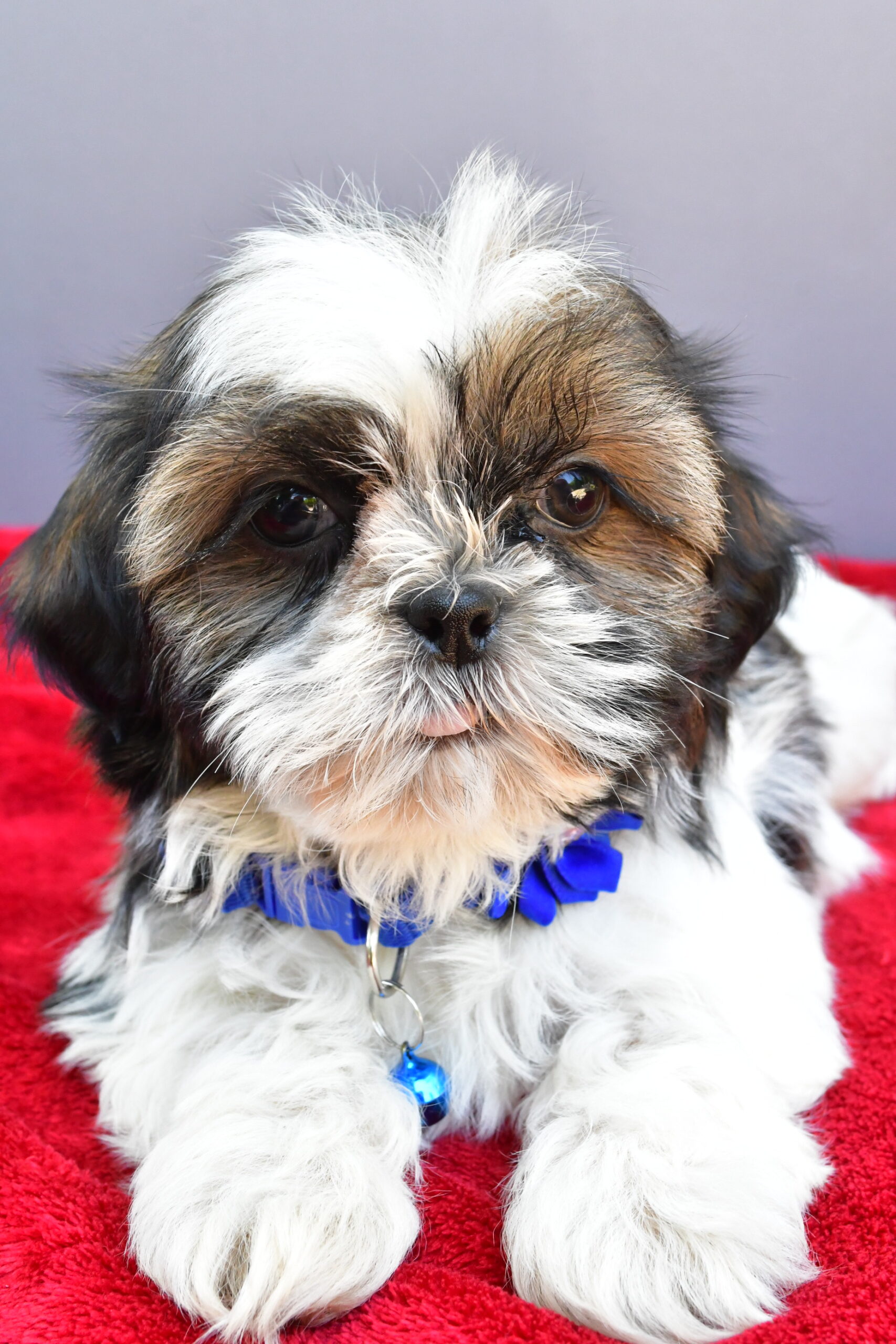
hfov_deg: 31.9
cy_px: 672
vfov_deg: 46.4
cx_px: 448
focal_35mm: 42
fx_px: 1568
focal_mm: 28
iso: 3200
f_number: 10
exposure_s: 1/160
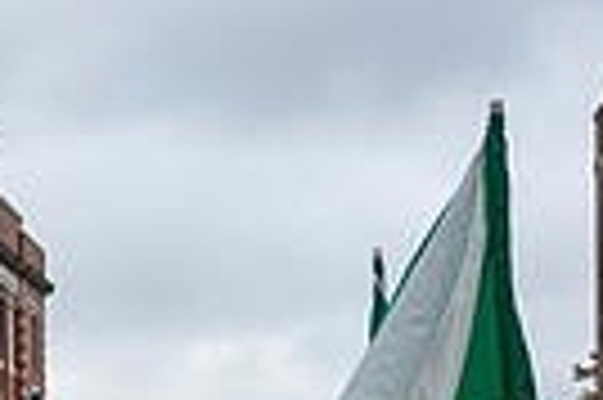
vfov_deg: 12.5
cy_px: 609
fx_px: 1740
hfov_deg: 16.4
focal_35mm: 104
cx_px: -490
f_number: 4
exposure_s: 1/1600
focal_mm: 24
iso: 640
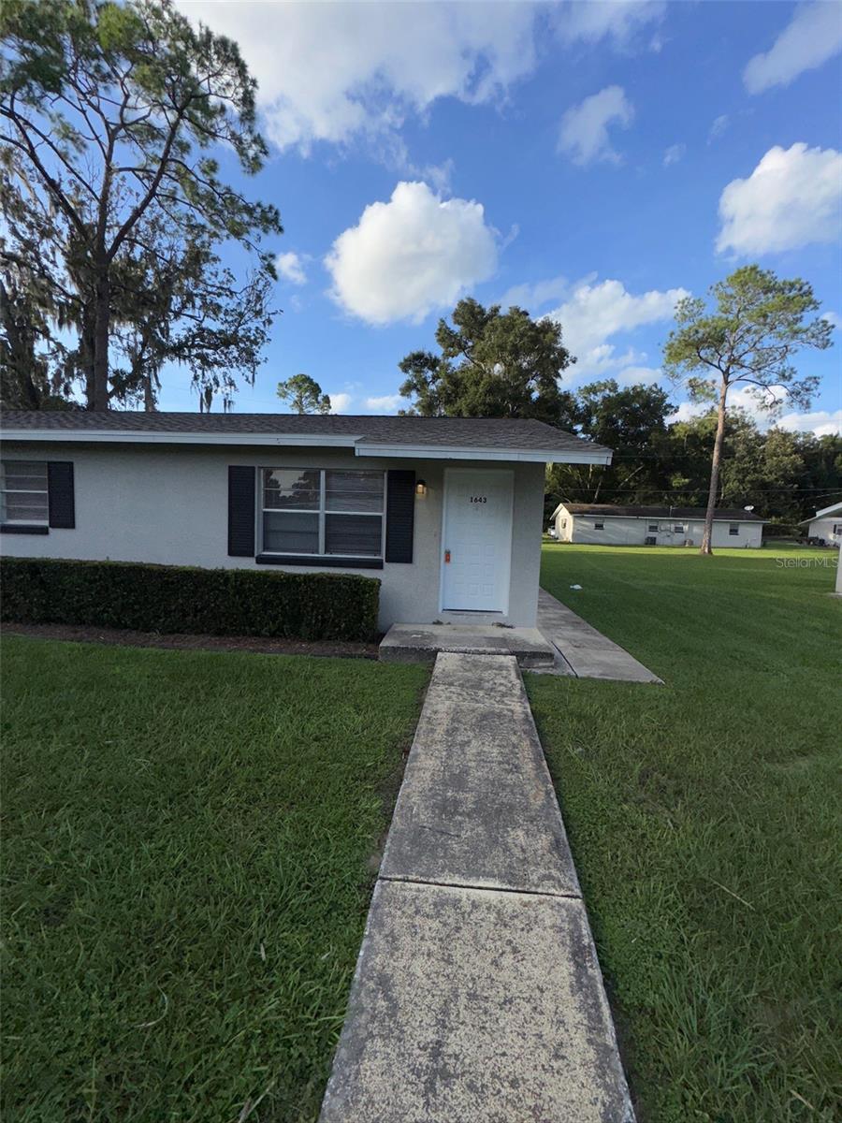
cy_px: 562
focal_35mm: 14
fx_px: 454
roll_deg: -1.8
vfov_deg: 102.1
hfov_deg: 85.7
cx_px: 421
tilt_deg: -3.6
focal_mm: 2.22
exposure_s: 1/2415
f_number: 2.2
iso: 32
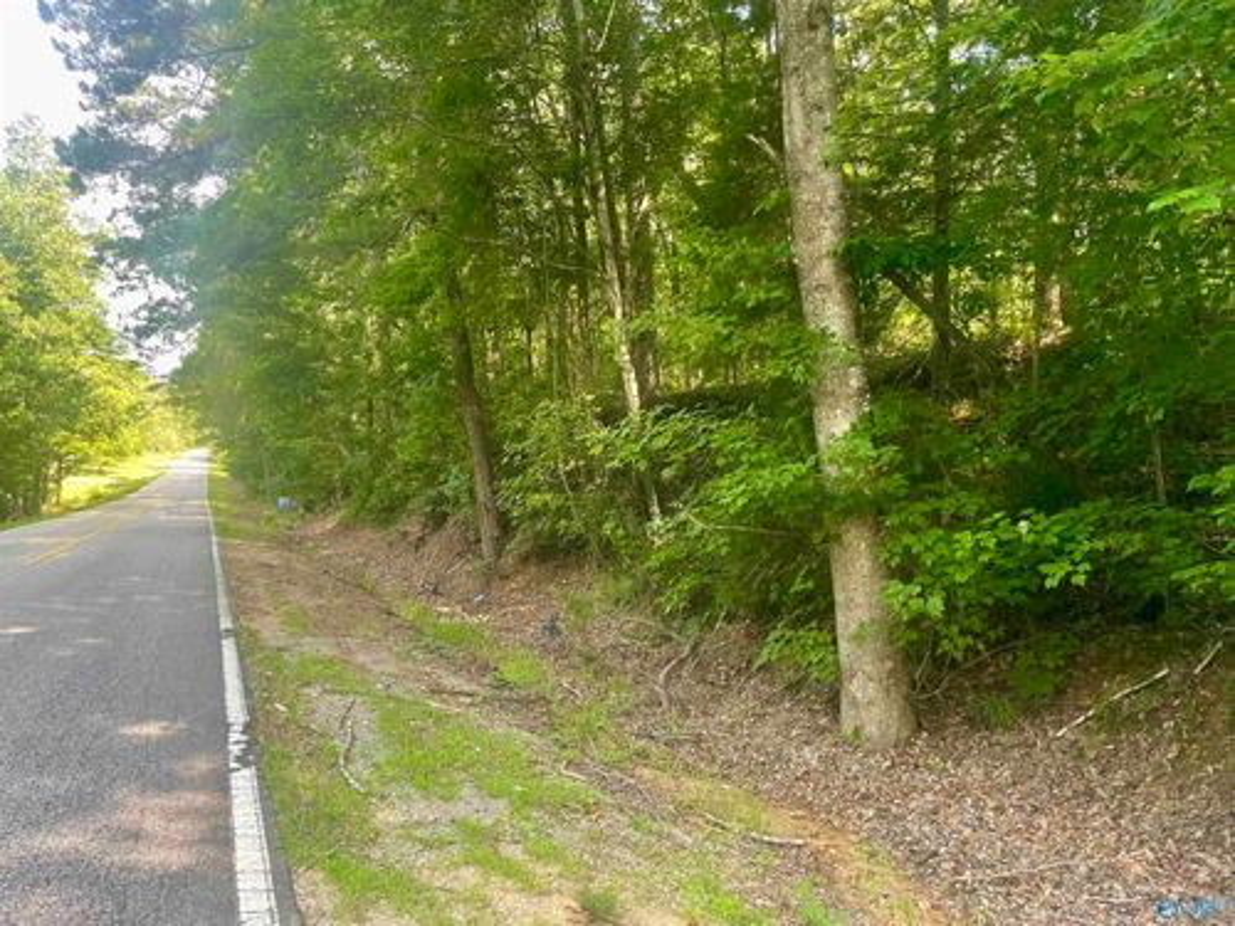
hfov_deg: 67.3
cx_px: 618
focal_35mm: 26
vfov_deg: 53.1
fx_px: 928
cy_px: 463
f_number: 1.6
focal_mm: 4.2
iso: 50
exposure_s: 1/121
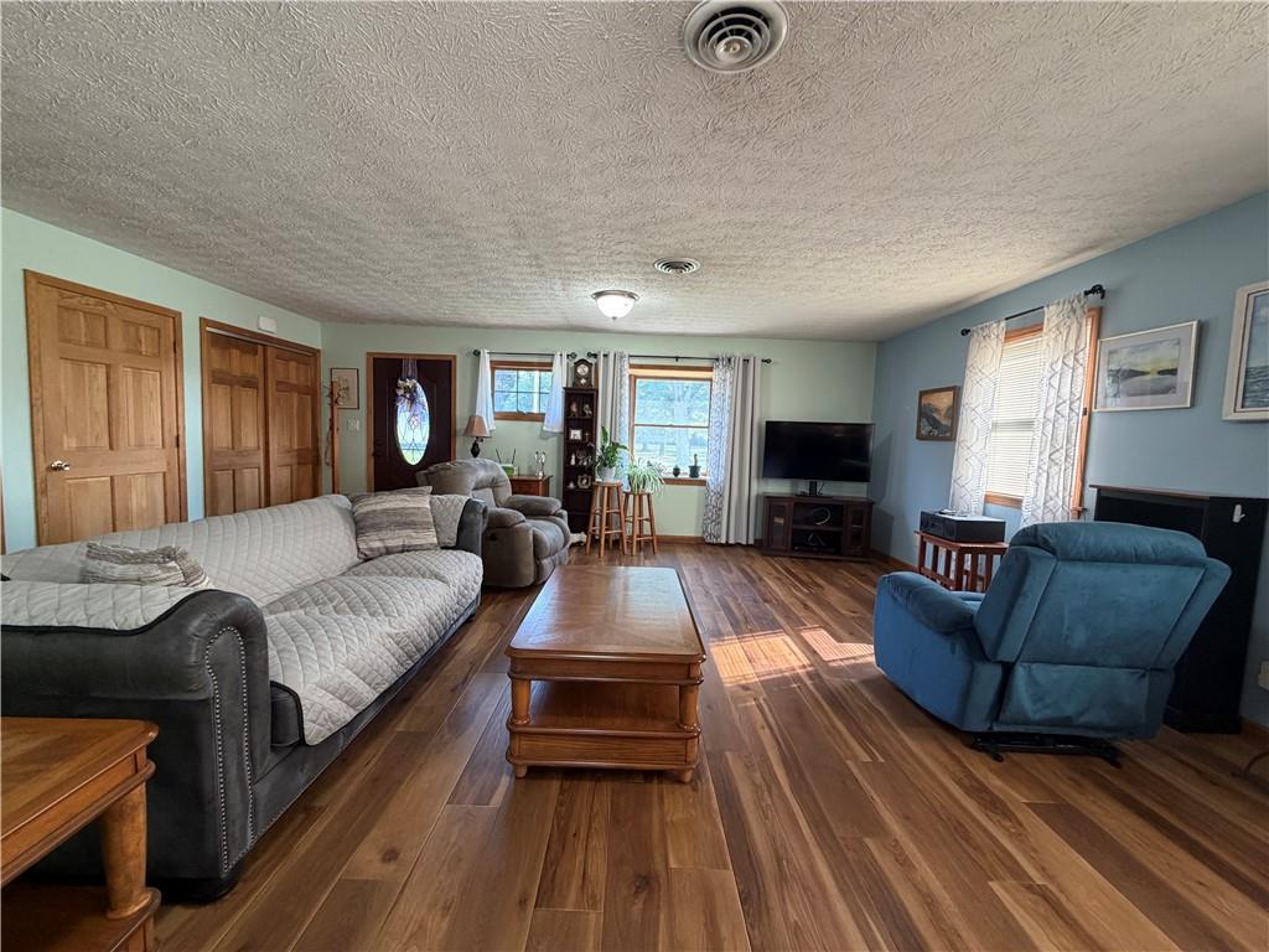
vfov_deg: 85.7
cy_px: 476
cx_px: 634
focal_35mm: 14
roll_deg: -2.2
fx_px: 513
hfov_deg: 102.1
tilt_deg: -4.8
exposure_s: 1/60
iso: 250
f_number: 2.2
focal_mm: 2.22
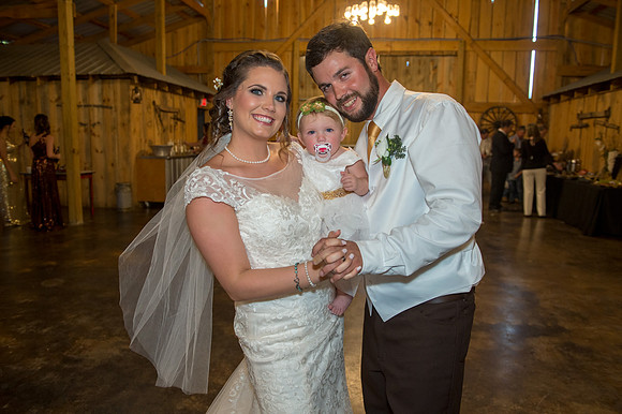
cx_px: 311
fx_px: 466
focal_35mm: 27
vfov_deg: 47.9
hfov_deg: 67.4
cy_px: 207
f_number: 4
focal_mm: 27
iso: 1600
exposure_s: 1/160
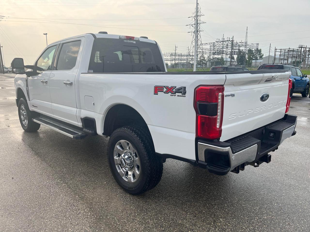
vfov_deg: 53.1
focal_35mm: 26
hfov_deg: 67.3
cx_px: 155
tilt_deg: -12.1
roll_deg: +0.1
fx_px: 233
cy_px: 116
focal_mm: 5.1
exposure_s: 1/1106
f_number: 1.6
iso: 50
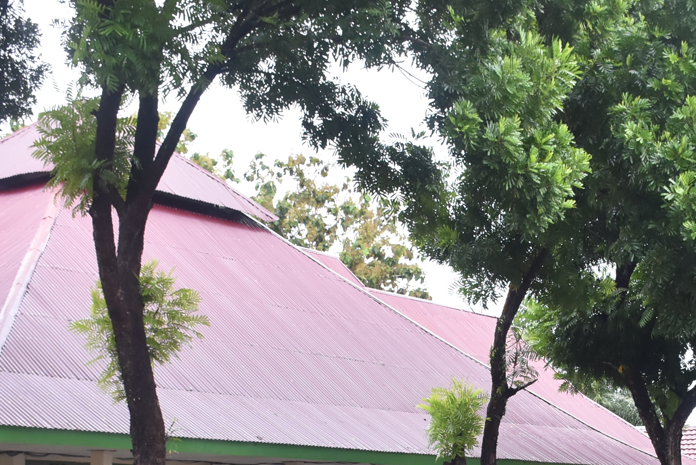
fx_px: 1354
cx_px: 584
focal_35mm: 70
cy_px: 491
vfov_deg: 18.8
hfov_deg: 28.1
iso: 640
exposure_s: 1/320
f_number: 5.6
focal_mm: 18
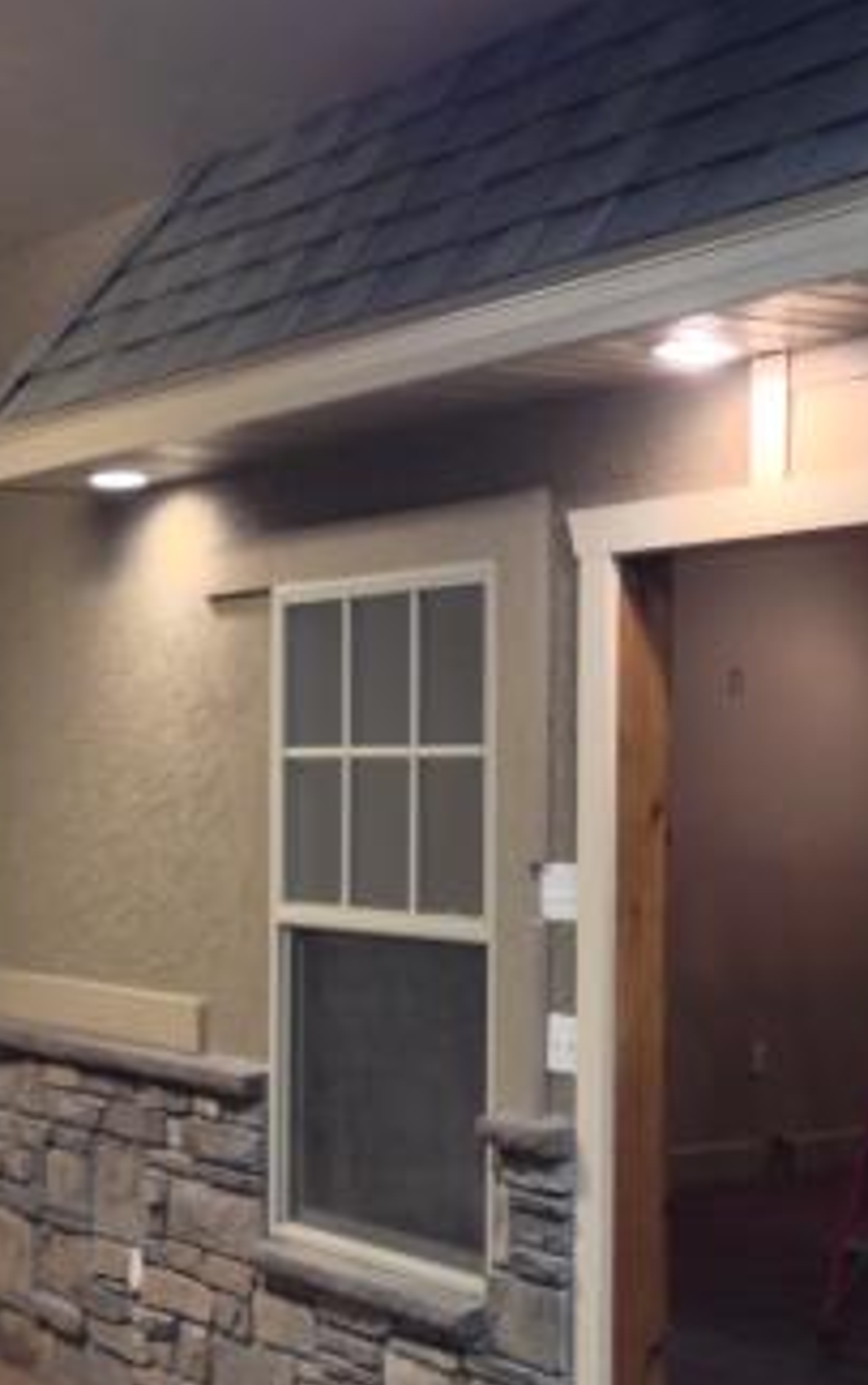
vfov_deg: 29.6
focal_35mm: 69
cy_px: 881
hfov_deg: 18.9
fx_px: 2607
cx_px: 440
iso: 160
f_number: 2.4
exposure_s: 1/20
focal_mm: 4.12
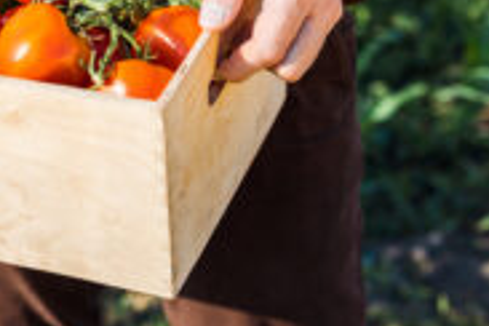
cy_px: -11
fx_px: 1671
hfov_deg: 16.1
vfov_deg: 11.0
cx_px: -64
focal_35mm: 123
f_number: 3.5
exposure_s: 1/800
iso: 100
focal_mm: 50
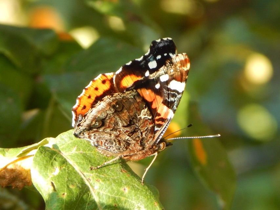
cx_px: 140
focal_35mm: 425
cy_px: 105
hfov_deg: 4.7
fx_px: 3438
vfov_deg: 3.5
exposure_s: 1/60
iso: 180
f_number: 5.7
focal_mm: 76.4
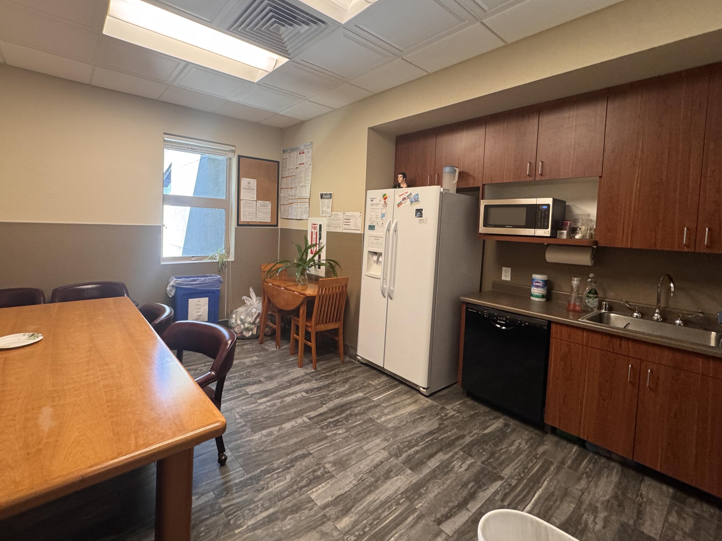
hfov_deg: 94.1
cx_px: 320
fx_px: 334
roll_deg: -2.7
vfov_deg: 77.8
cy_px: 238
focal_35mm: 16
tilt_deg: -3.8
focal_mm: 2.22
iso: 250
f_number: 2.2
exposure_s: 1/100
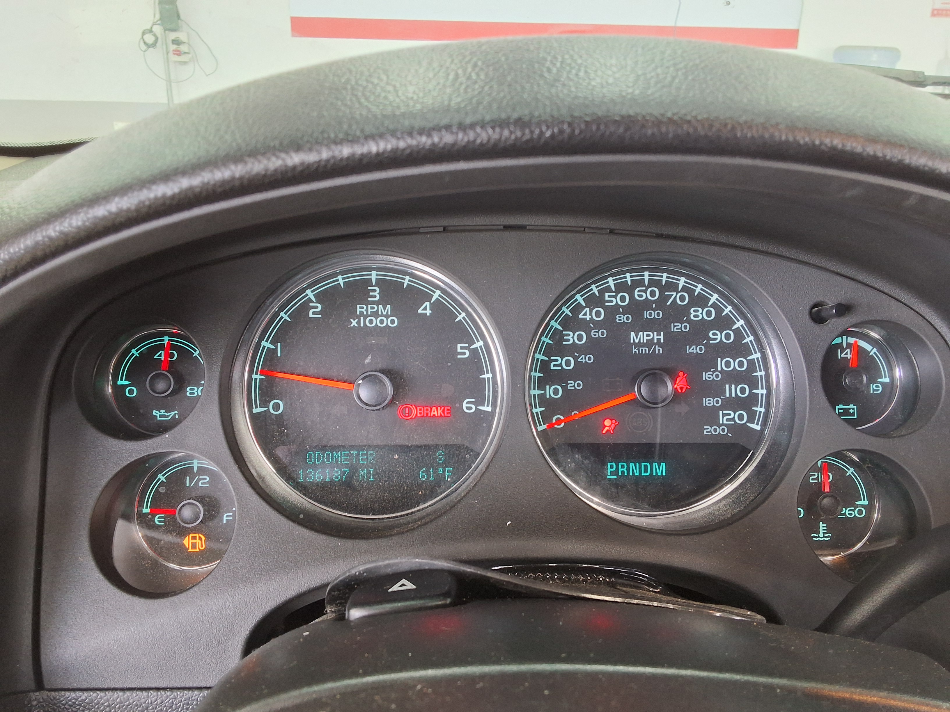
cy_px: 356
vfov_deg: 49.7
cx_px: 475
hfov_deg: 63.4
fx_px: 768
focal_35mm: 28
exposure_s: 1/40
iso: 125
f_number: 1.9
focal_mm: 2.91
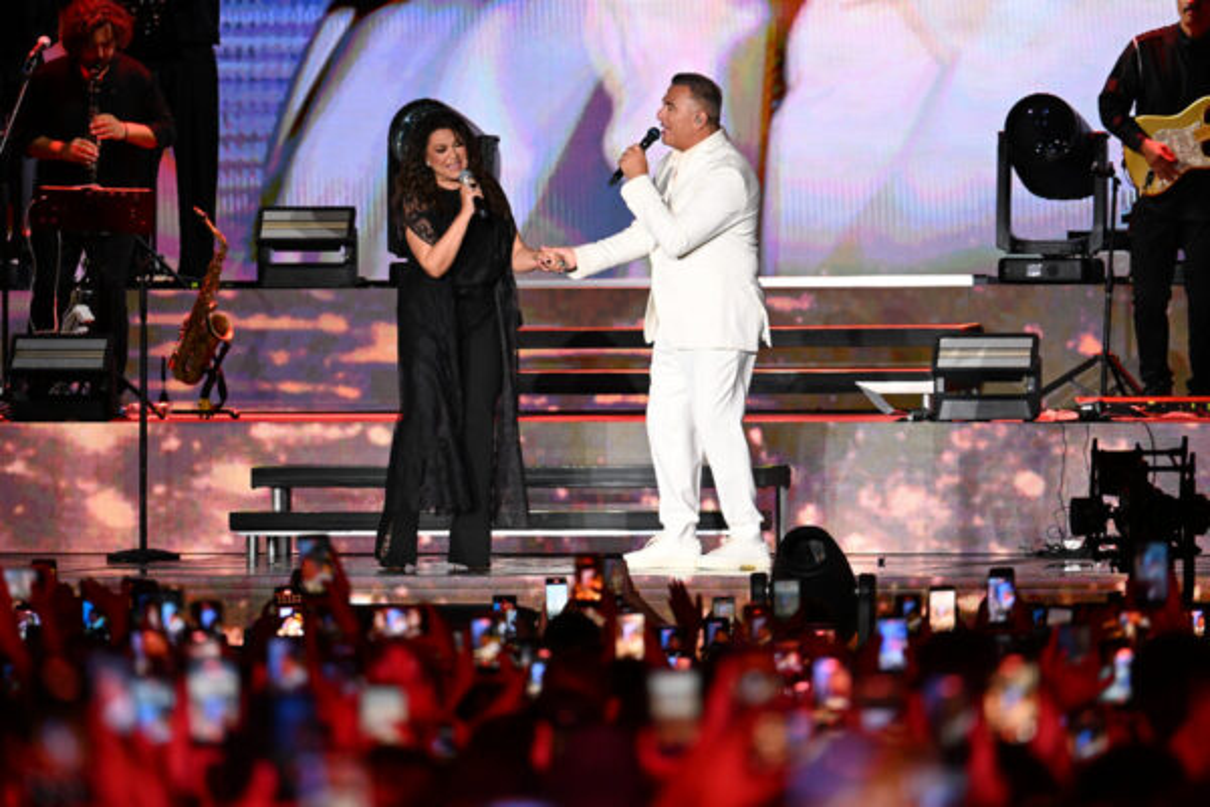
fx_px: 16804
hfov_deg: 4.1
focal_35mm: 500
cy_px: 404
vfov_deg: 2.7
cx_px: 605
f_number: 6.7
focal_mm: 500
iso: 4000
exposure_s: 1/200
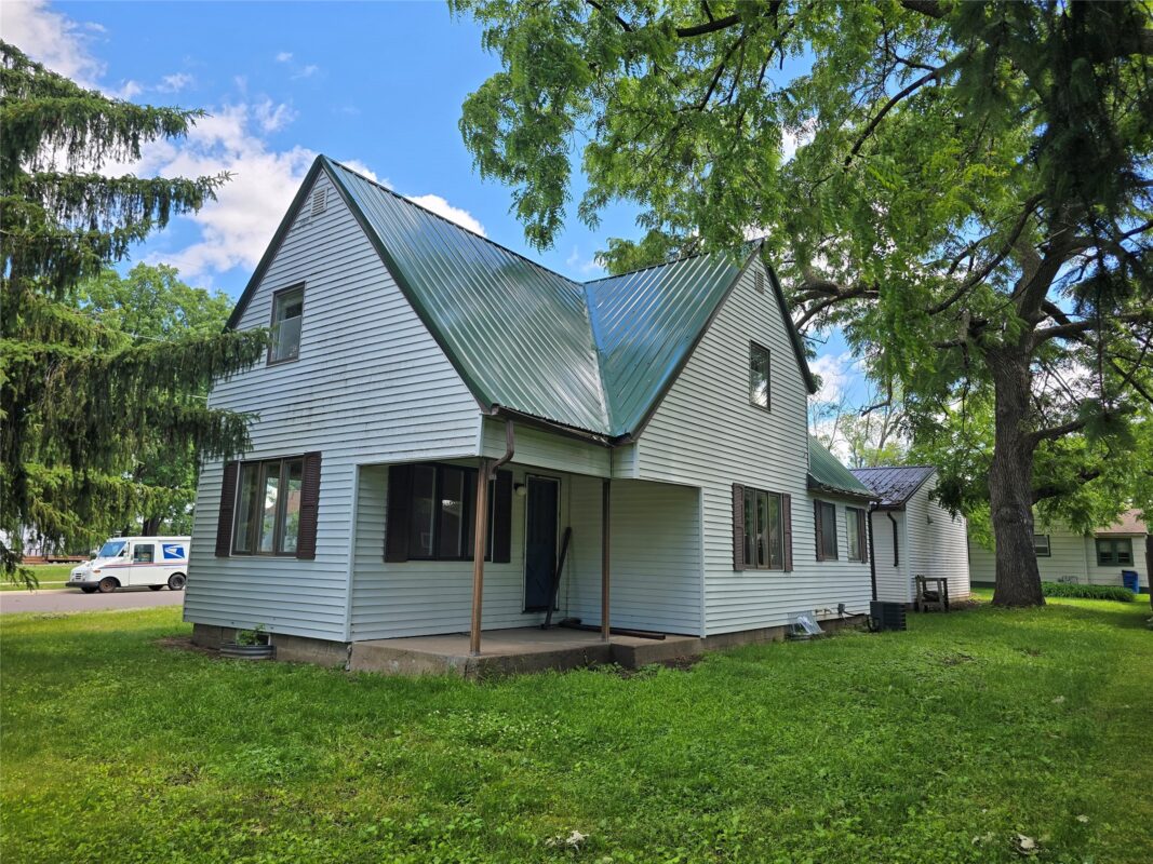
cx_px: 576
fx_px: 766
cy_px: 432
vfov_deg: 58.9
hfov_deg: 73.9
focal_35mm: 23
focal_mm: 6.3
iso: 12
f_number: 1.7
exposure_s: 1/279
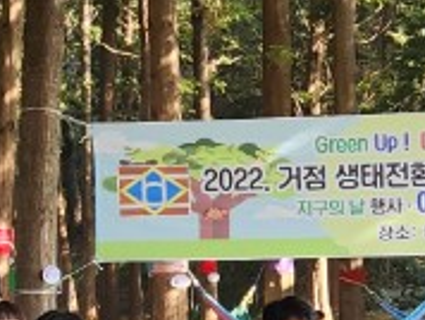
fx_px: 2029
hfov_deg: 11.9
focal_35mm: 165
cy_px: 339
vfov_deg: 8.9
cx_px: 33
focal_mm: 5.4
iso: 40
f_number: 1.8
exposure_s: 1/182
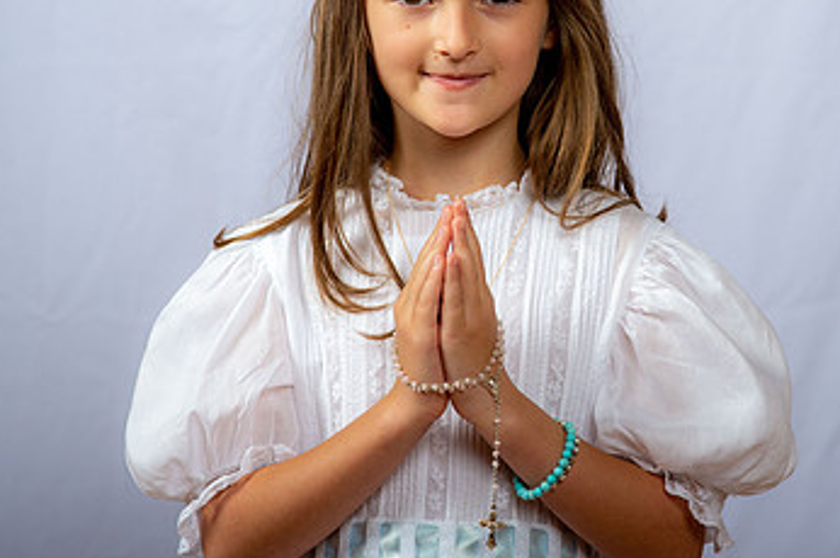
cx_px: 512
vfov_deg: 10.2
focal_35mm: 134
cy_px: 213
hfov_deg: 15.3
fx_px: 3124
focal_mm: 80
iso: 250
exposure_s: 1/200
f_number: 6.3
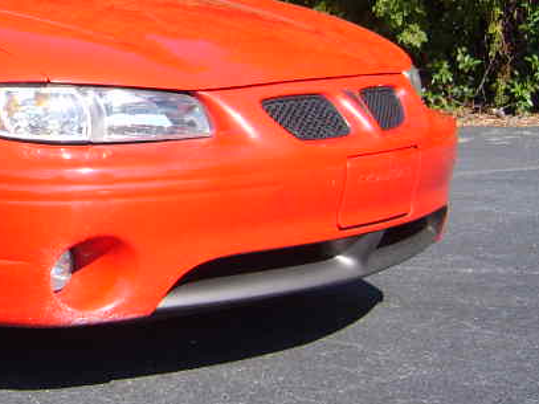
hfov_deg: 20.8
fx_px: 1370
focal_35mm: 88
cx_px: -98
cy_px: 53
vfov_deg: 16.6
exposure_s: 1/750
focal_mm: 7.4
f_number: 2.8
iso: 50
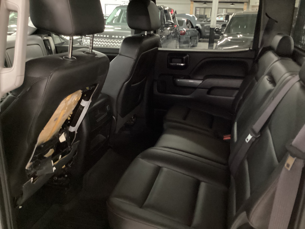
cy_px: 114
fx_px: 273
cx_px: 152
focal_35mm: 31
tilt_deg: -22.5
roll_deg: -2.3
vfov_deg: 45.4
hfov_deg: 58.4
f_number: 2.4
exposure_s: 1/15
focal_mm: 3.3
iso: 800
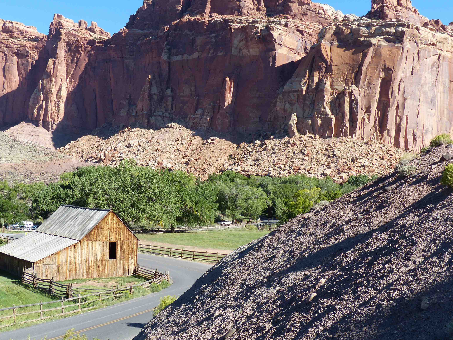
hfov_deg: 36.6
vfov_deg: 28.0
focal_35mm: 52
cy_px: 138
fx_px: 681
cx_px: 176
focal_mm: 7
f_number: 4
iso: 100
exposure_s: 1/640
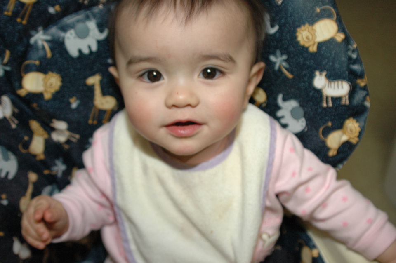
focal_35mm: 42
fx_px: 462
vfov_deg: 31.8
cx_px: 198
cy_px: 132
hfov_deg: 46.4
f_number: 4
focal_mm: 28
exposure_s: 1/200
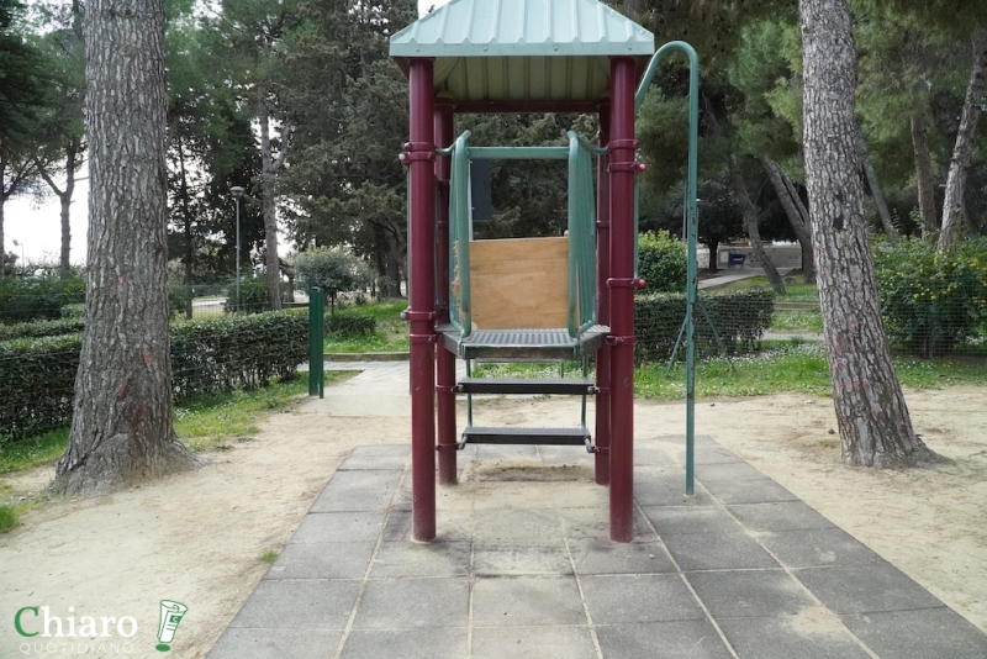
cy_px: 330
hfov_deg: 67.4
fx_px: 740
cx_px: 494
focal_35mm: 27
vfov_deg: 48.0
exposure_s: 1/1600
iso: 4000
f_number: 8
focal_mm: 18
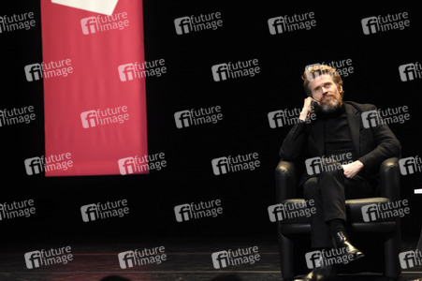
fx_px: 2723
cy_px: 140
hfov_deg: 8.9
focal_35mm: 232
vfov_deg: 5.9
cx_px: 211
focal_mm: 155
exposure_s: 1/160
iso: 2500
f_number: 3.2
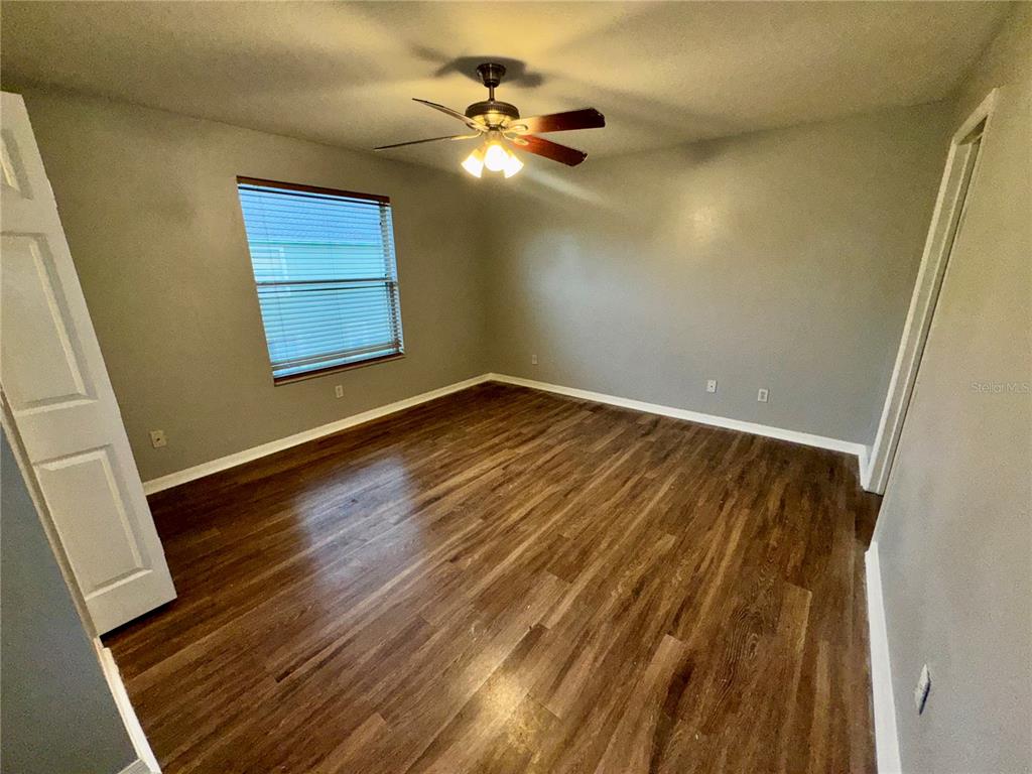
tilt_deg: -17.2
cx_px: 516
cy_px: 387
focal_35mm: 14
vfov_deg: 85.7
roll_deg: +0.5
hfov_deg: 102.1
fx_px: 417
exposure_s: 1/93
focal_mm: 2.22
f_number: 2.2
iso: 80
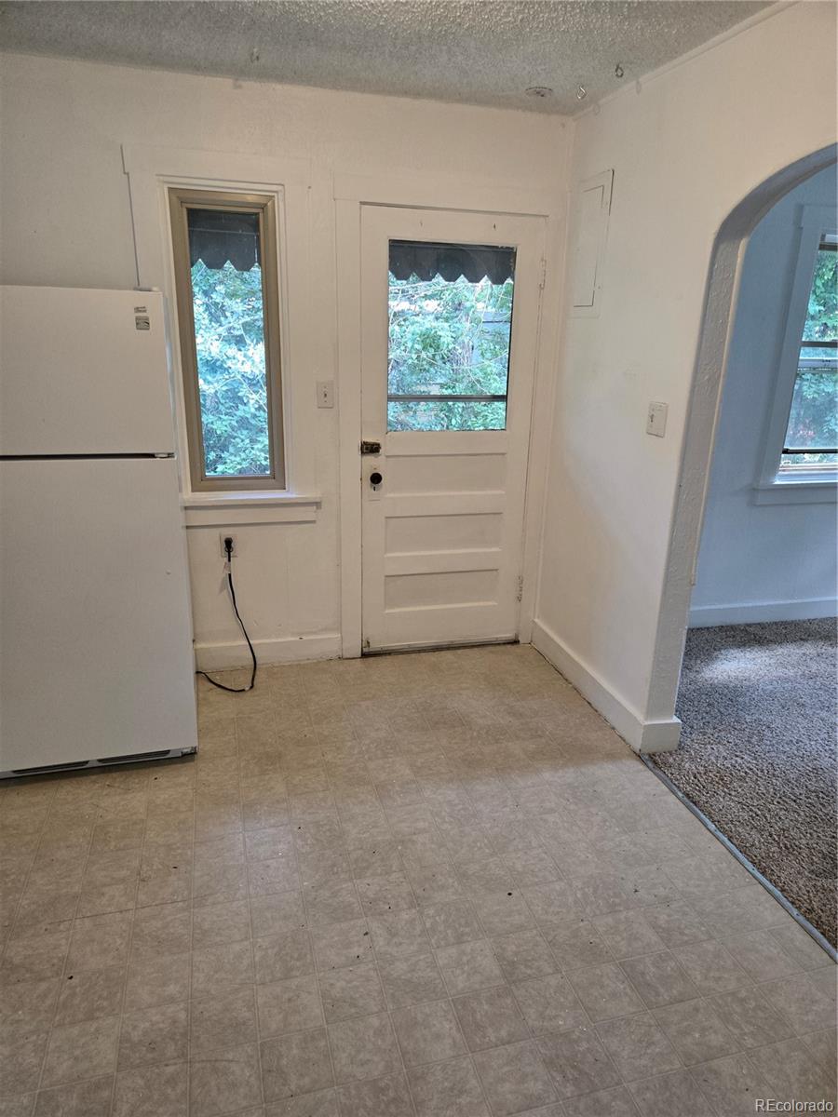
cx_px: 419
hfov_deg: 58.9
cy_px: 558
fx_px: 742
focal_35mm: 23
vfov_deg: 73.9
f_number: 1.8
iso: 200
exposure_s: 1/120
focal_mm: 5.4
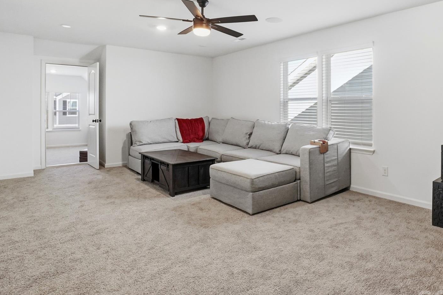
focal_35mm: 22
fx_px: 271
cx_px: 283
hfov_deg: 76.9
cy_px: 107
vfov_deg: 56.4
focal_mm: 10
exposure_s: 1/10
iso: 800
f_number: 8
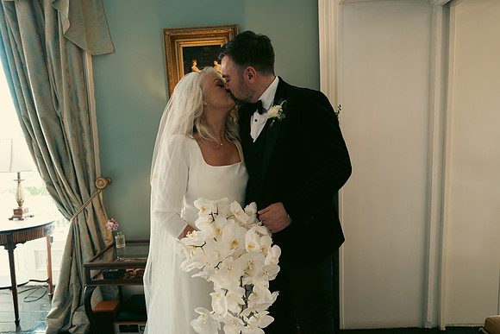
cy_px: 167
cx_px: 250
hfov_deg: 73.7
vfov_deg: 53.2
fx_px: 333
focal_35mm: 24
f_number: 3.5
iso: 1250
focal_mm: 24
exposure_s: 1/160
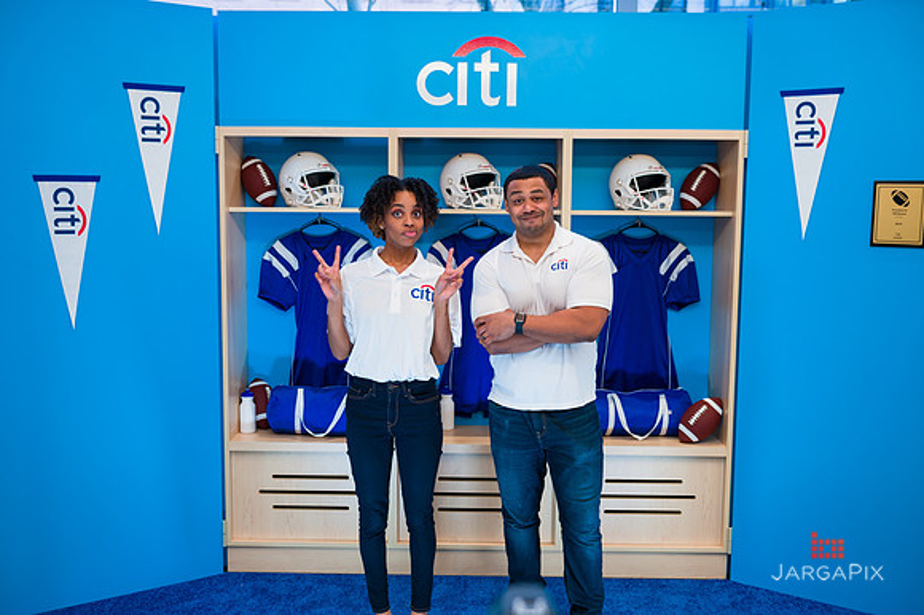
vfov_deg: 35.0
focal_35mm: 38
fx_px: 975
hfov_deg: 50.7
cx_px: 462
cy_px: 308
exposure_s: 1/200
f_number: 4
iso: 640
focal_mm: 38
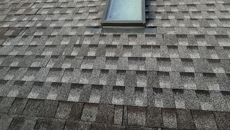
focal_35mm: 19
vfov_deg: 52.8
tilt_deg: -24.2
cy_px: 19
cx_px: 128
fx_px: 116
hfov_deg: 89.2
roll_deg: +3.4
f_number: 1.8
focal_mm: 1.57
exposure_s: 1/99
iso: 50
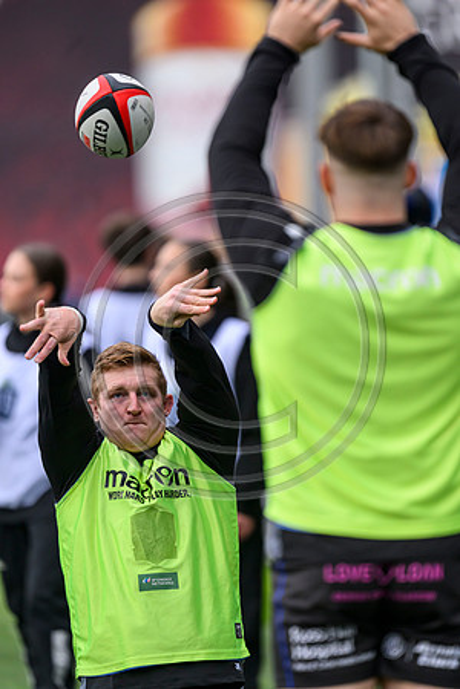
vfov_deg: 3.7
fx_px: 10732
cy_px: 344
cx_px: 230
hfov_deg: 2.5
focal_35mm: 560
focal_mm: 560
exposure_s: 1/1250
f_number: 4
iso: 2000
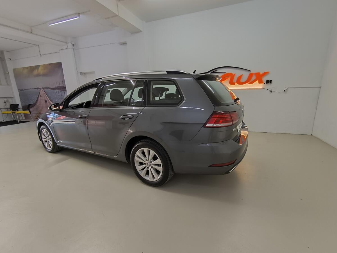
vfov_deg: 78.1
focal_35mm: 16
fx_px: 156
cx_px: 168
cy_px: 126
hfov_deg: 94.5
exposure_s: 1/33.3
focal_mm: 1.65
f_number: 2.2
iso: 250
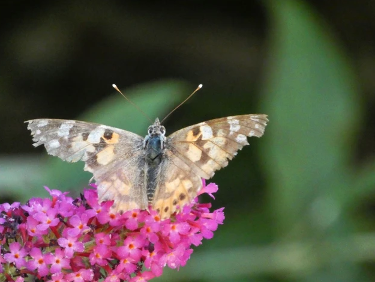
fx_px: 8181
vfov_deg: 2.0
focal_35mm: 755
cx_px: 188
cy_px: 143
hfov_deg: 2.6
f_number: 5.6
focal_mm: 132.1
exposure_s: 1/250
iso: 2500
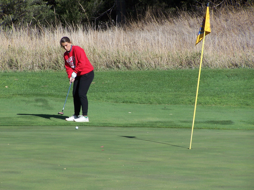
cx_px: 127
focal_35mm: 288
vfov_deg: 5.2
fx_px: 2113
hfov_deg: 6.9
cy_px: 95
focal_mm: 47.7
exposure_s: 1/500
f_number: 5
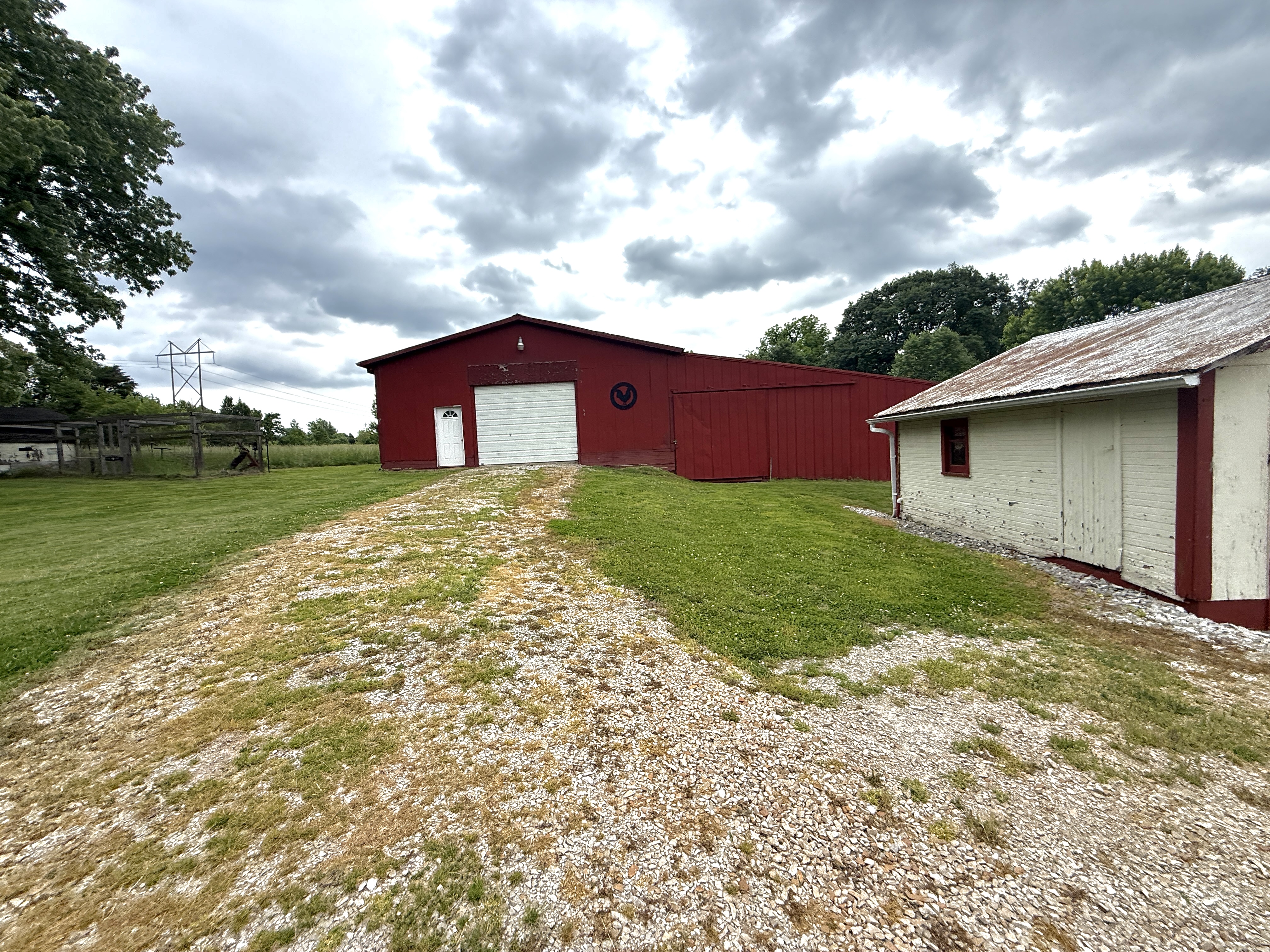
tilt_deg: -2.0
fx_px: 514
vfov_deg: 85.7
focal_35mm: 14
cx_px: 635
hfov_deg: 102.1
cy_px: 476
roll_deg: +1.5
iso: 50
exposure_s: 1/1189
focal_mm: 2.22
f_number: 2.2
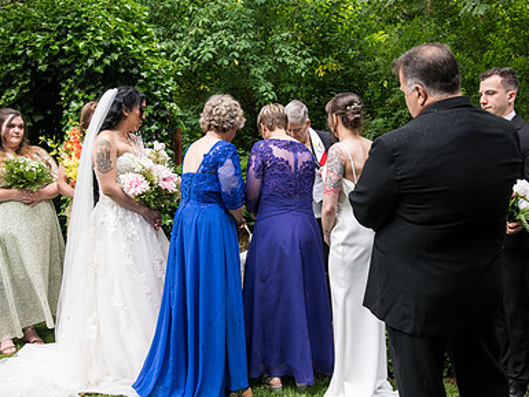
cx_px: 280
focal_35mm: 42
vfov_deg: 34.4
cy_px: 194
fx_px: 642
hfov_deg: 44.8
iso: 1000
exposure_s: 1/400
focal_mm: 29
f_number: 4
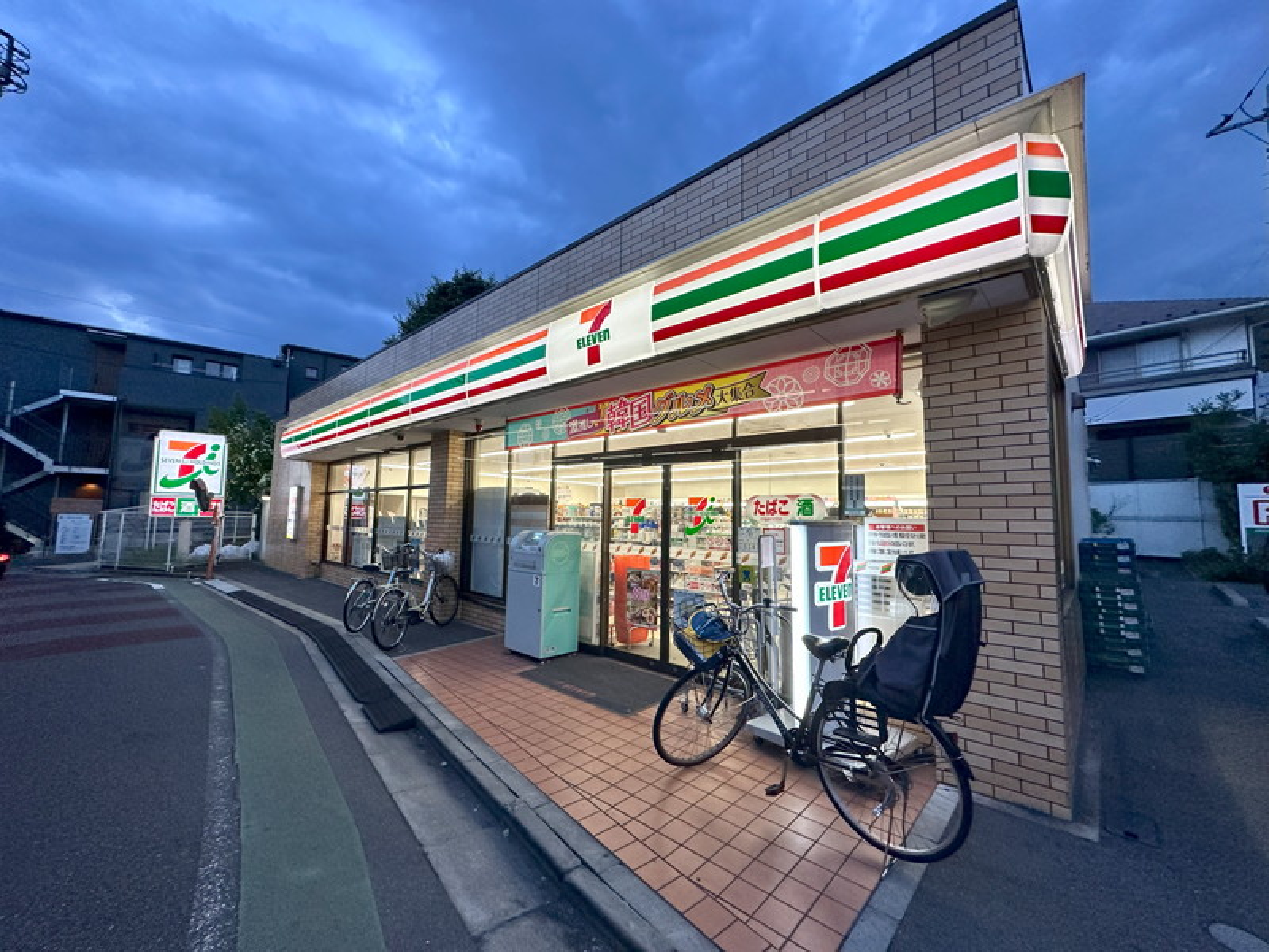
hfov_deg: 102.1
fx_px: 513
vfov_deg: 85.7
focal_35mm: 14
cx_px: 634
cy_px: 476
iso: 200
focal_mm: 2.22
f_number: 2.2
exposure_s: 1/100
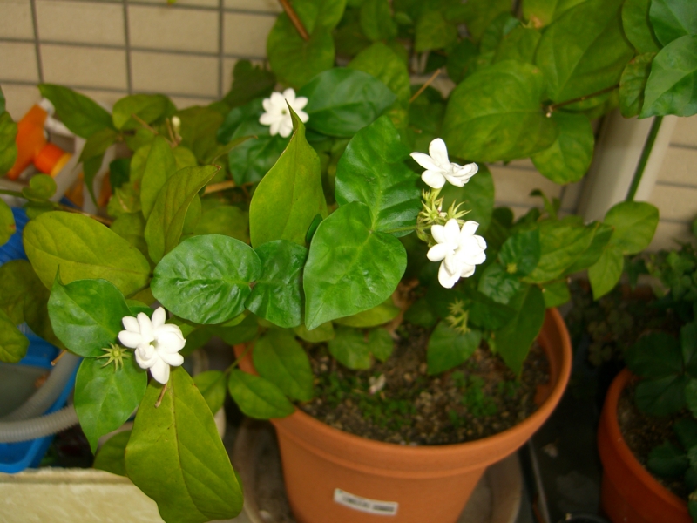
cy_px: 262
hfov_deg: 49.0
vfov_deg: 37.7
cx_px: 348
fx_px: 765
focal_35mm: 38
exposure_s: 1/60
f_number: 2.8
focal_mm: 7.9
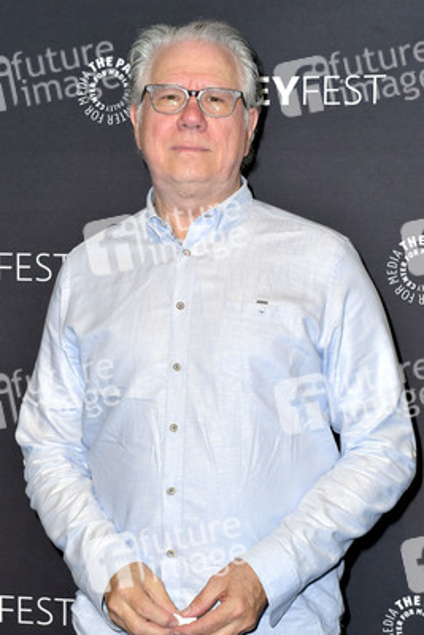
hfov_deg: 19.5
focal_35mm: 70
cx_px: 212
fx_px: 1236
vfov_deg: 28.8
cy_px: 318
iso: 640
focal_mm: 70
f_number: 6.3
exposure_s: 1/320
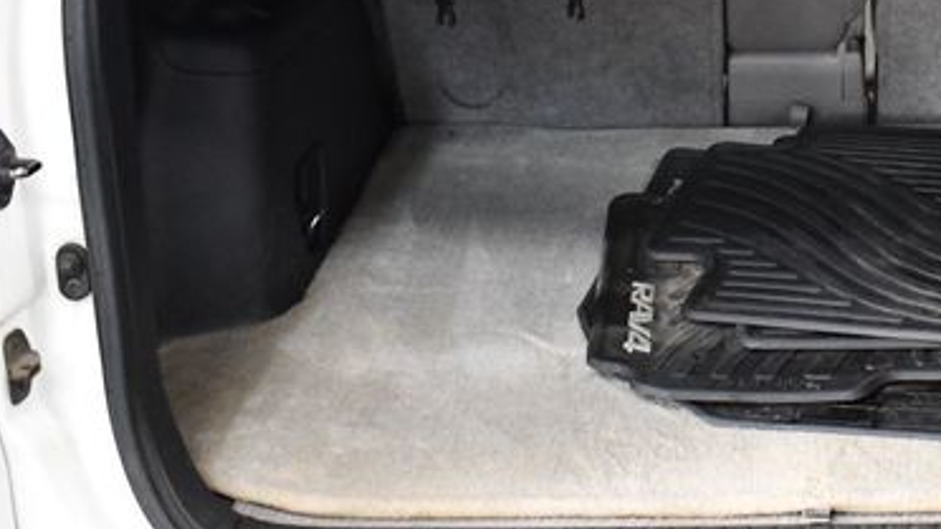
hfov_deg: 31.4
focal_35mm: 65
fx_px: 1621
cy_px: 81
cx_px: 777
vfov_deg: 18.3
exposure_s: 1/100
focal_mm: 18
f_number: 3.5
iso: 3200
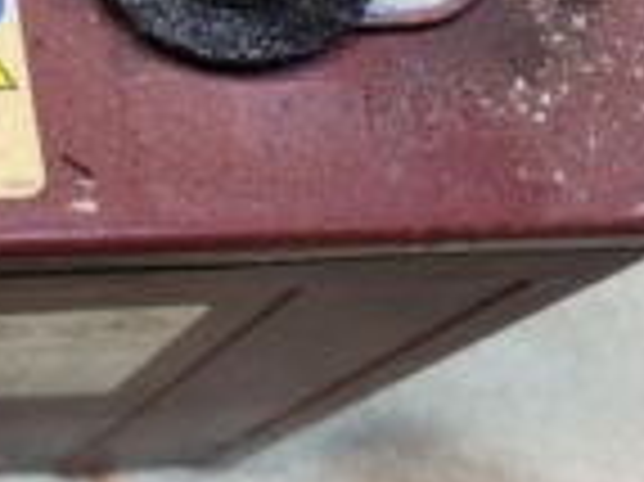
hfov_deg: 21.6
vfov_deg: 17.9
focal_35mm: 78
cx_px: -277
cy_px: -95
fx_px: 1450
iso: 125
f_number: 1.8
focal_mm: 5.4
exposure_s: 1/120
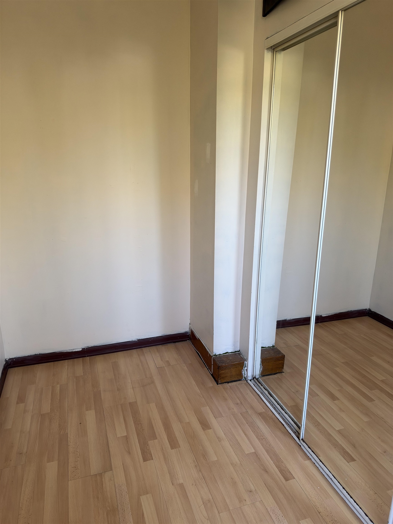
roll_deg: -4.1
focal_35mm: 24
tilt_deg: -13.2
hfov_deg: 56.8
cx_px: 196
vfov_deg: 71.6
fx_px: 363
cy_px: 262
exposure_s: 1/121
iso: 200
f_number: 1.8
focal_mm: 6.93
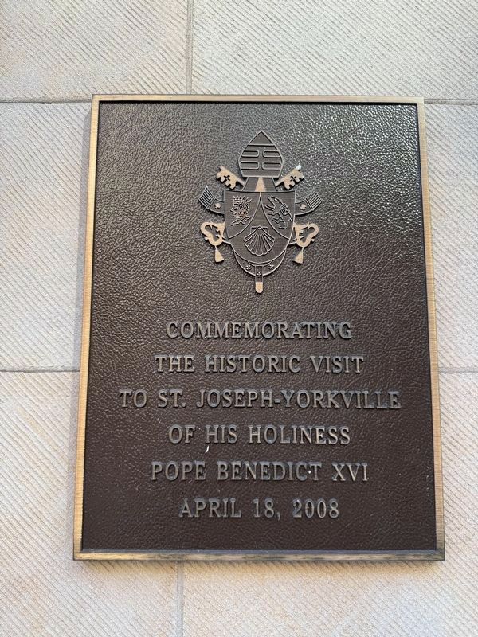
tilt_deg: +10.7
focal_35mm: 24
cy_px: 318
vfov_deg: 71.6
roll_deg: -2.1
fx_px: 442
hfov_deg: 56.8
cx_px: 239
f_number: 1.78
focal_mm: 6.76
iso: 64
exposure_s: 1/165
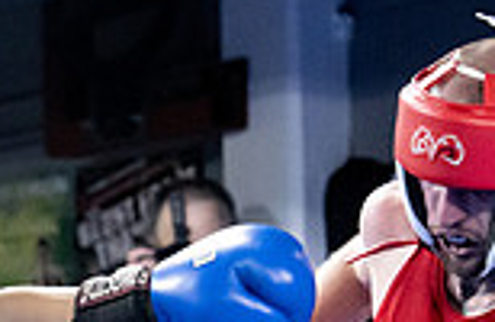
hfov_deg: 7.2
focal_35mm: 285
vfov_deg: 4.7
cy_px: 607
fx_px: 3887
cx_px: -94
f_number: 2.8
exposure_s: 1/1000
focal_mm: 67
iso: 8000
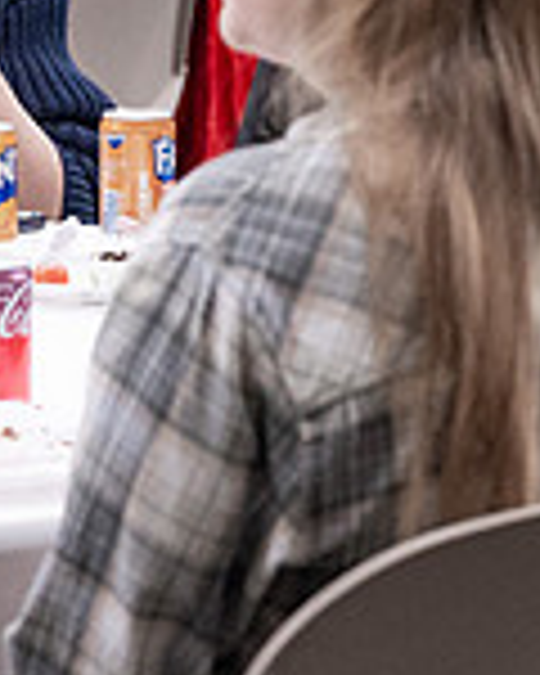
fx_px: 6113
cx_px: -220
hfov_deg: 5.0
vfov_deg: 6.3
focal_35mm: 306
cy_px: -92
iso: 1600
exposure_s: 1/200
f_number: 4
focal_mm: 70
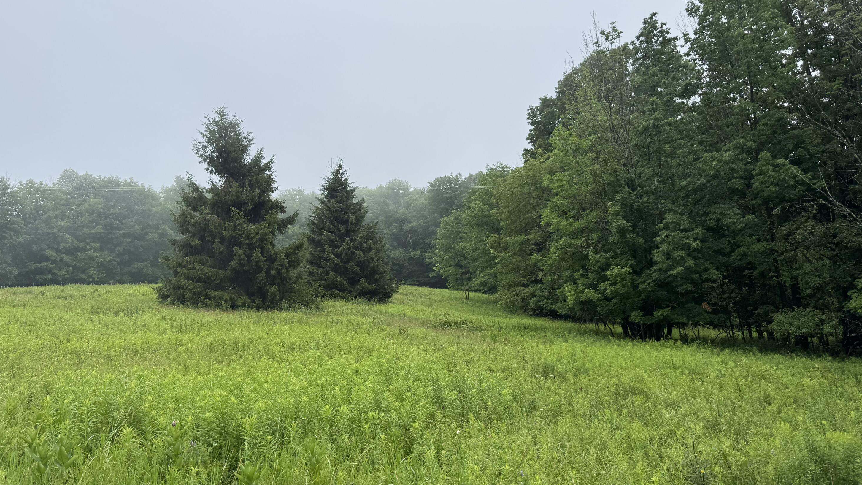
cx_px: 425
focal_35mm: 27
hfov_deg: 69.9
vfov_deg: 42.9
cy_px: 236
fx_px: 617
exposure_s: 1/3096
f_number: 1.78
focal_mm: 6.76
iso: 80
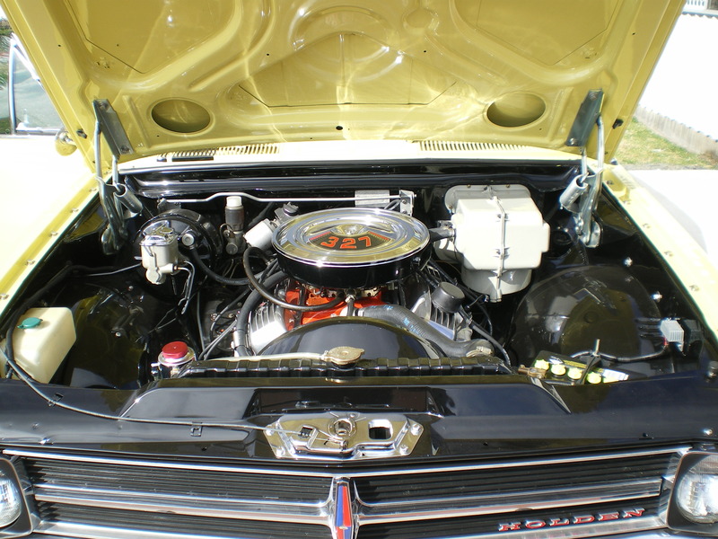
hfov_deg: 51.4
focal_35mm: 36
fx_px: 747
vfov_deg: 39.7
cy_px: 270
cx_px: 359
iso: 50
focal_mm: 6.3
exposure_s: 1/200
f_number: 4.6
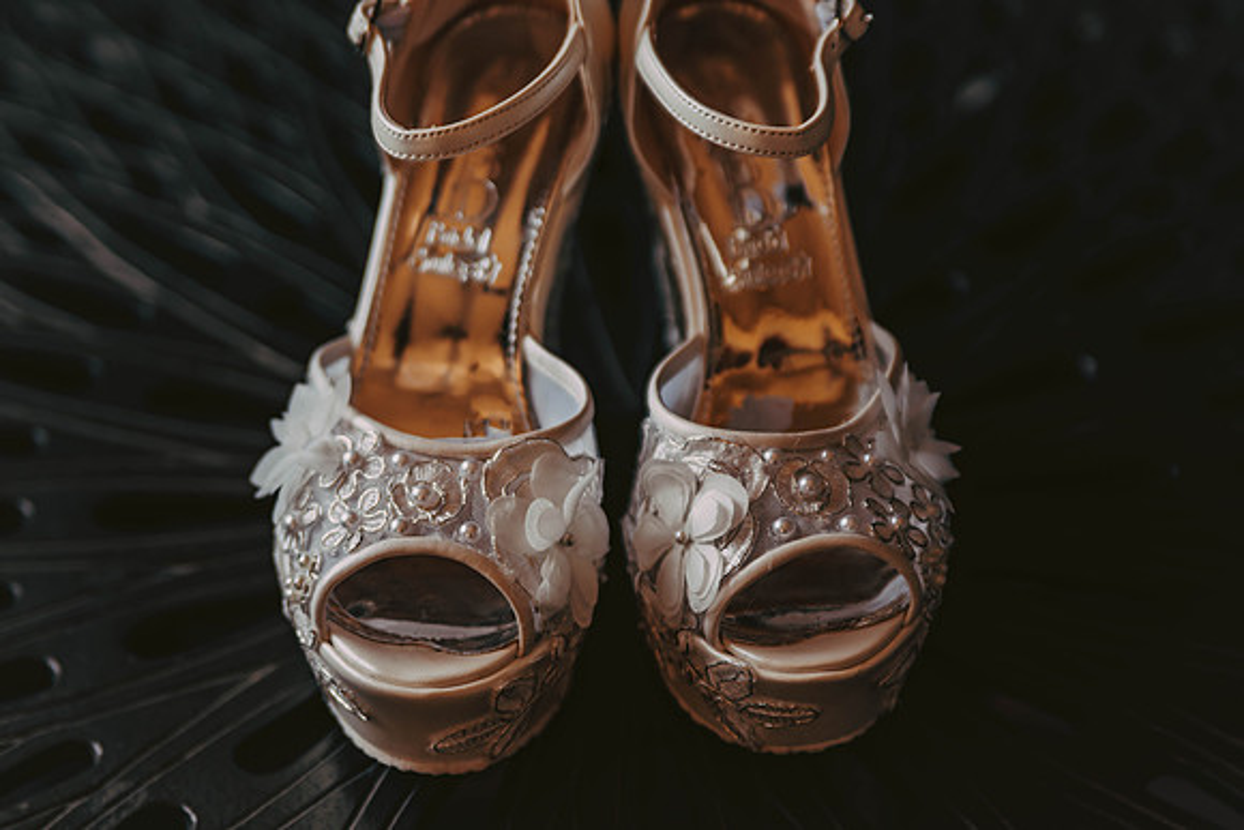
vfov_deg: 15.0
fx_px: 3158
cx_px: 607
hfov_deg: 22.3
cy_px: 489
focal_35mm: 91
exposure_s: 1/125
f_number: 2.8
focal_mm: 75
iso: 200
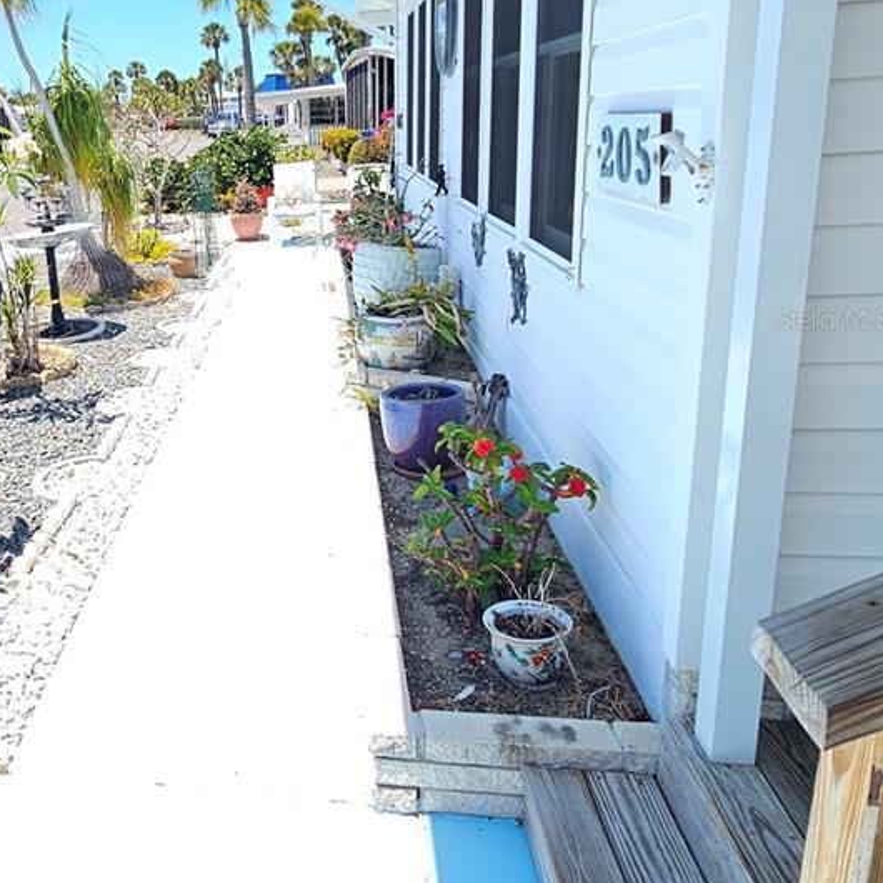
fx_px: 750
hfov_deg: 55.5
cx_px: 145
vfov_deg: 60.0
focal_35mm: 26
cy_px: 318
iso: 50
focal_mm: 2.2
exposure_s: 1/1000
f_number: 2.2
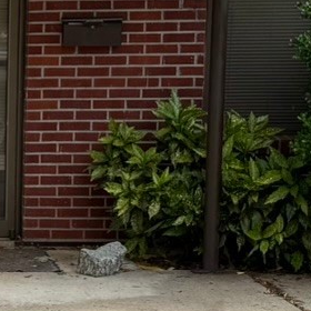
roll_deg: +0.4
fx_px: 1576
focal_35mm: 155
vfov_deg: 11.2
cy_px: 238
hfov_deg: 10.7
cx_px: -217
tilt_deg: -5.8
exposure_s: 1/1106
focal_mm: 6.76
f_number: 1.78
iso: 80
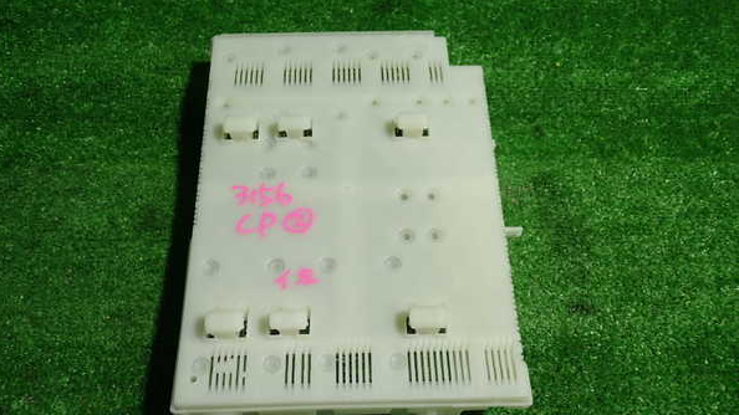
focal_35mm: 33
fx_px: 647
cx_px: 367
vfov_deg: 35.6
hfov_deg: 59.5
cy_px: 237
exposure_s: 1/50
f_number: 2.3
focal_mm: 5.4
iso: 200
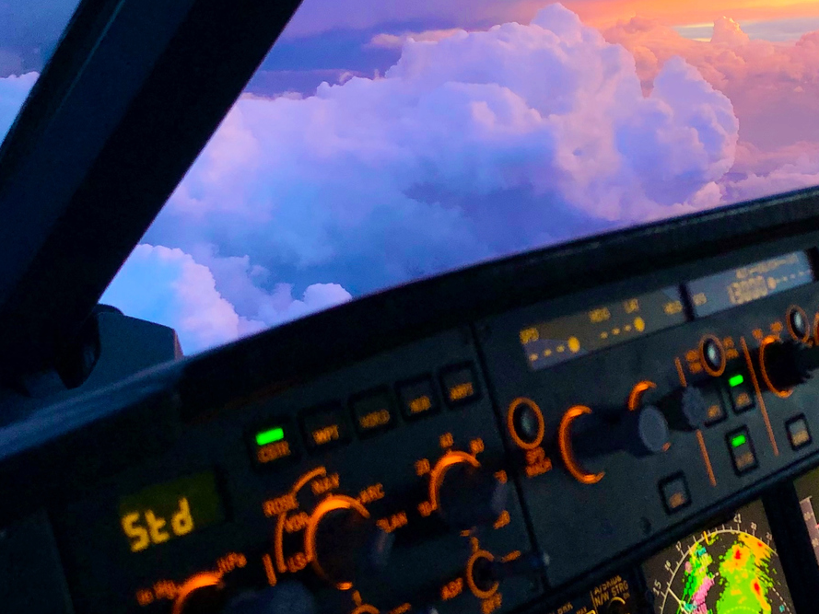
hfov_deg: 30.4
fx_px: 1491
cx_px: 580
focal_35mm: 63
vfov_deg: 23.3
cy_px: 245
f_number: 1.8
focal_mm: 4
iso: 25
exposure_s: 1/33
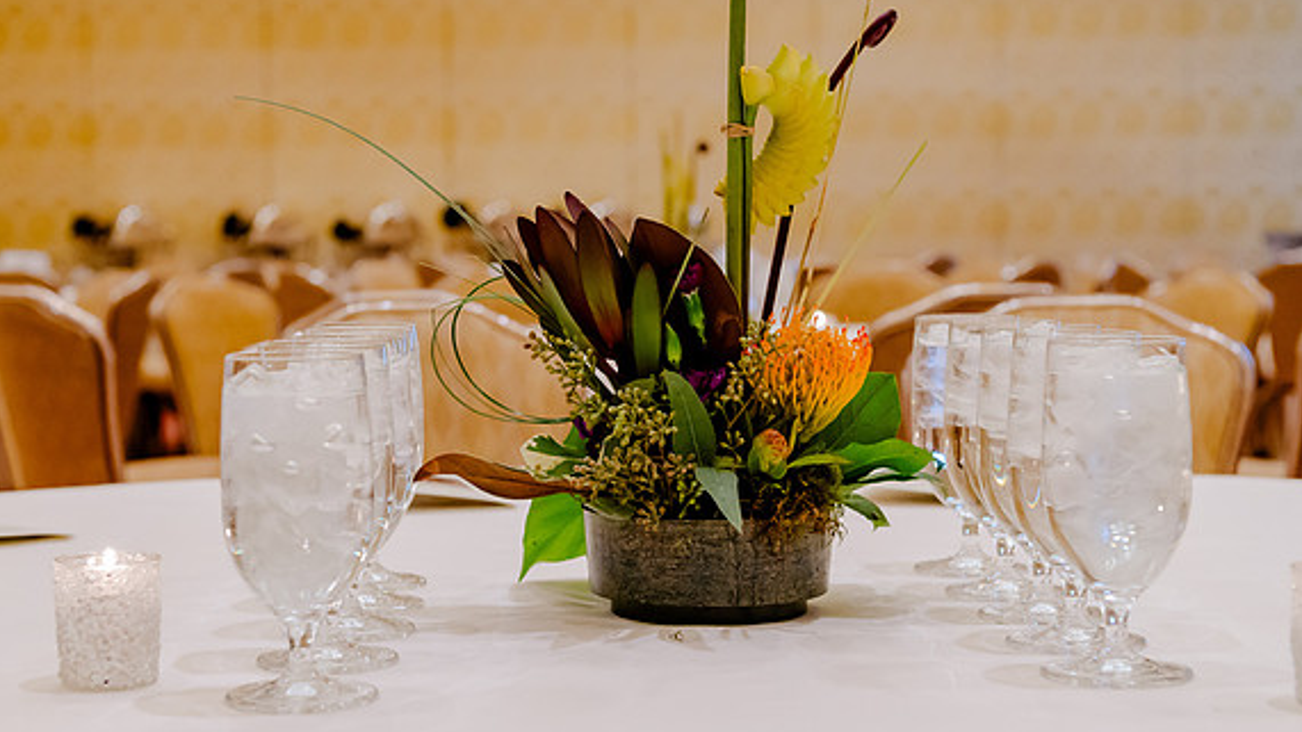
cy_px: 384
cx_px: 570
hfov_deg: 32.3
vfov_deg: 18.5
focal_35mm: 65
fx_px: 2244
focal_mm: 55
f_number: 5.6
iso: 6400
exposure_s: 1/160
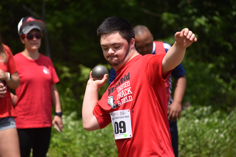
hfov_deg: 8.3
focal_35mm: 248
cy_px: 78
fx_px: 1622
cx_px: 118
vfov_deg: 5.6
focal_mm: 165
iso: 800
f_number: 5
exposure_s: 1/4000
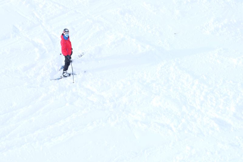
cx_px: 122
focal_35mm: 75
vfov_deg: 18.2
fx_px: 506
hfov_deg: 27.0
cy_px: 81
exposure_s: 1/220
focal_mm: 50
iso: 200
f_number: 8
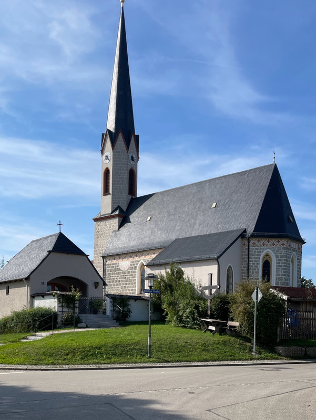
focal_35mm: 26
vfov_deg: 67.3
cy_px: 210
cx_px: 158
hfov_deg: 53.1
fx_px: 316
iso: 32
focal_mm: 4.2
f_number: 1.6
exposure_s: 1/3731
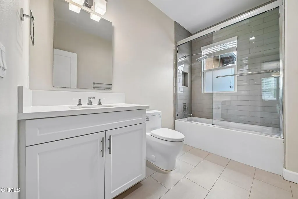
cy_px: 100
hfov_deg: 108.3
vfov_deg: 85.4
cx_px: 149
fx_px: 108
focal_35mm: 13
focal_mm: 13
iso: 250
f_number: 8
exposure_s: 1/13
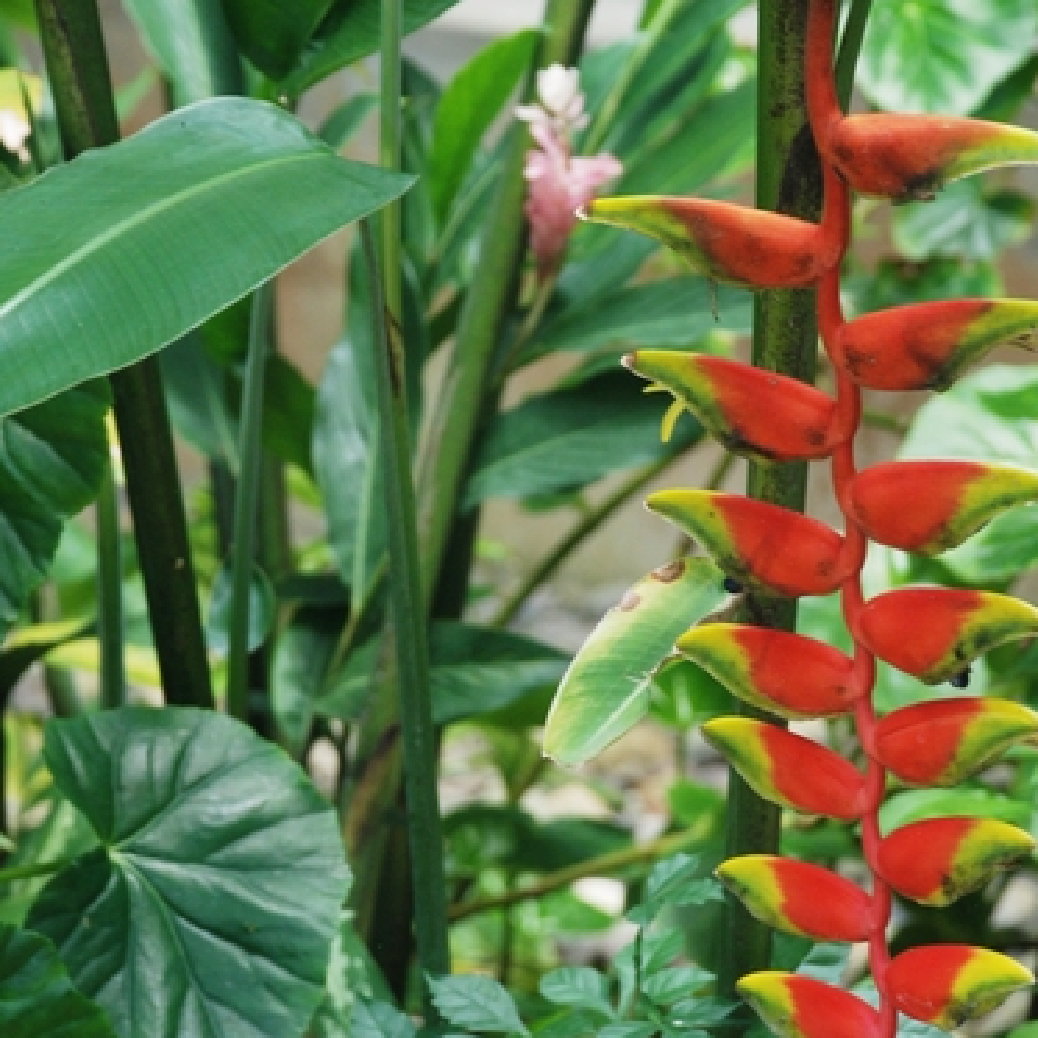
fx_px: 7837
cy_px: 515
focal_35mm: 231
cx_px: 520
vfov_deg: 7.6
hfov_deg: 7.6
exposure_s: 1/90
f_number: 5.6
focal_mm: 90
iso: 400
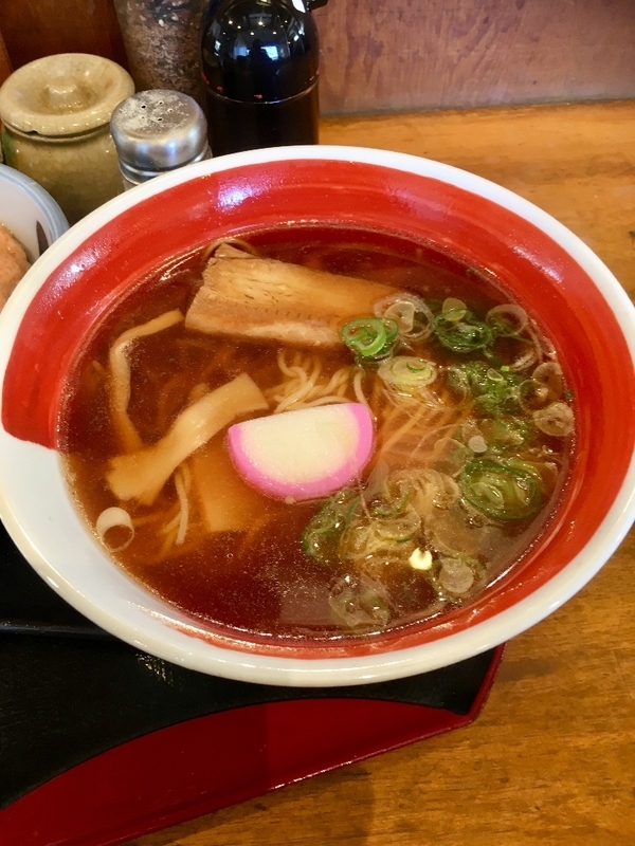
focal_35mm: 29
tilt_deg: -55.4
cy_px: 423
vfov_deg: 61.7
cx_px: 318
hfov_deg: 48.2
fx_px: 709
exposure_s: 1/30
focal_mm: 4.15
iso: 64
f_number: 2.2
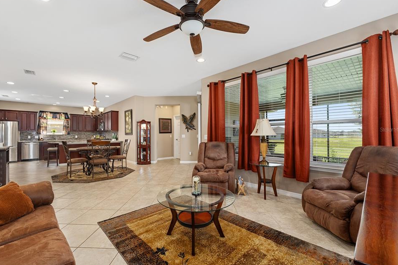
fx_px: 166
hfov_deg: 100.3
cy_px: 129
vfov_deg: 77.3
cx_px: 191
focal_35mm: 15
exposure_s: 1/8
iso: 400
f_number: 7.1
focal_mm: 14
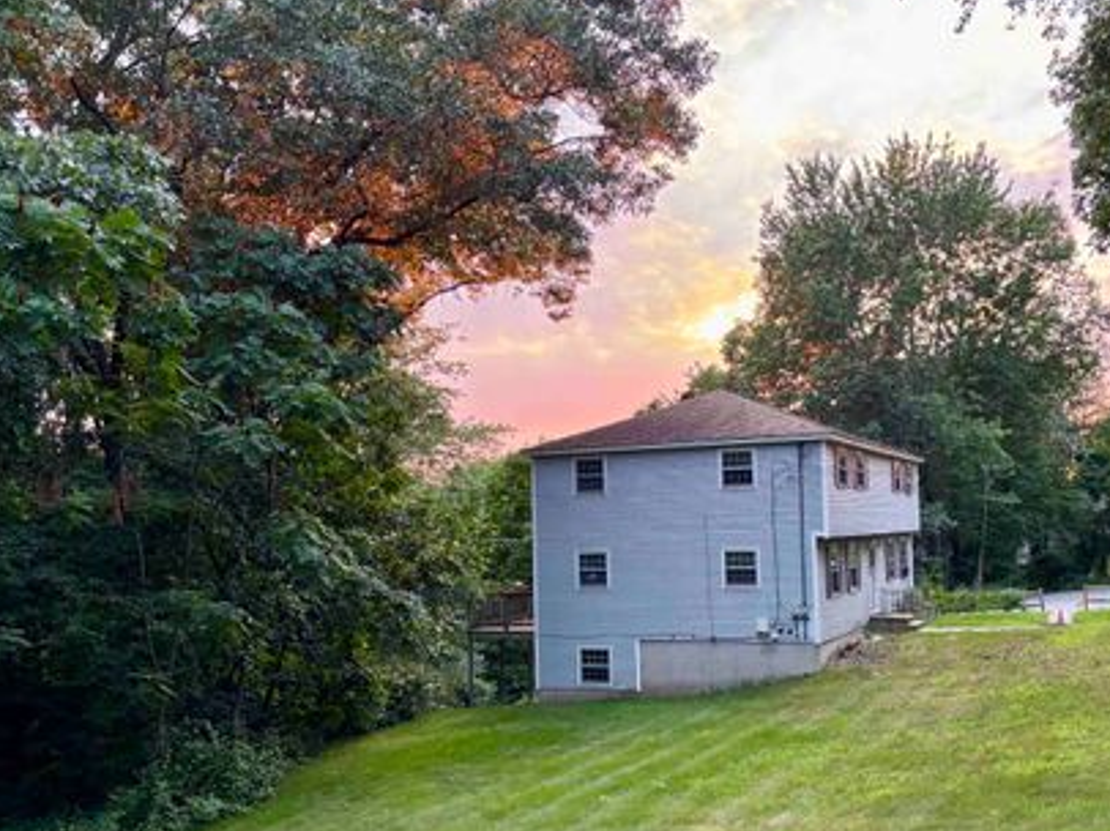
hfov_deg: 56.5
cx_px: 656
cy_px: 476
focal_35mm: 32
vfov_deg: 44.0
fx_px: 1026
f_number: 1.6
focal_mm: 5.96
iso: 160
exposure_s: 1/60
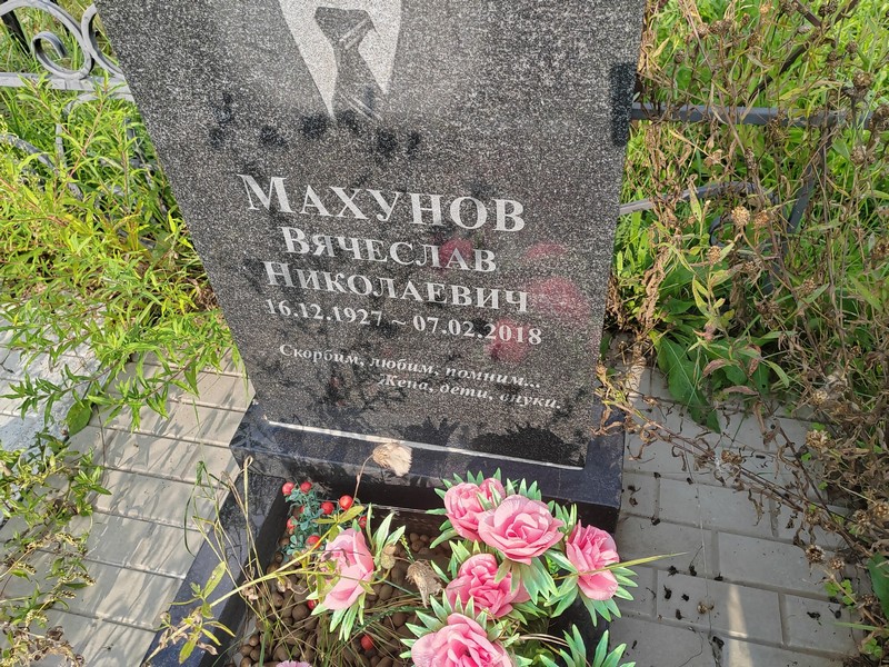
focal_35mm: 27
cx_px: 444
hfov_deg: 65.3
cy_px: 334
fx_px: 693
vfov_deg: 51.4
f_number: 1.9
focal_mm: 5.52
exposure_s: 1/460
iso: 100
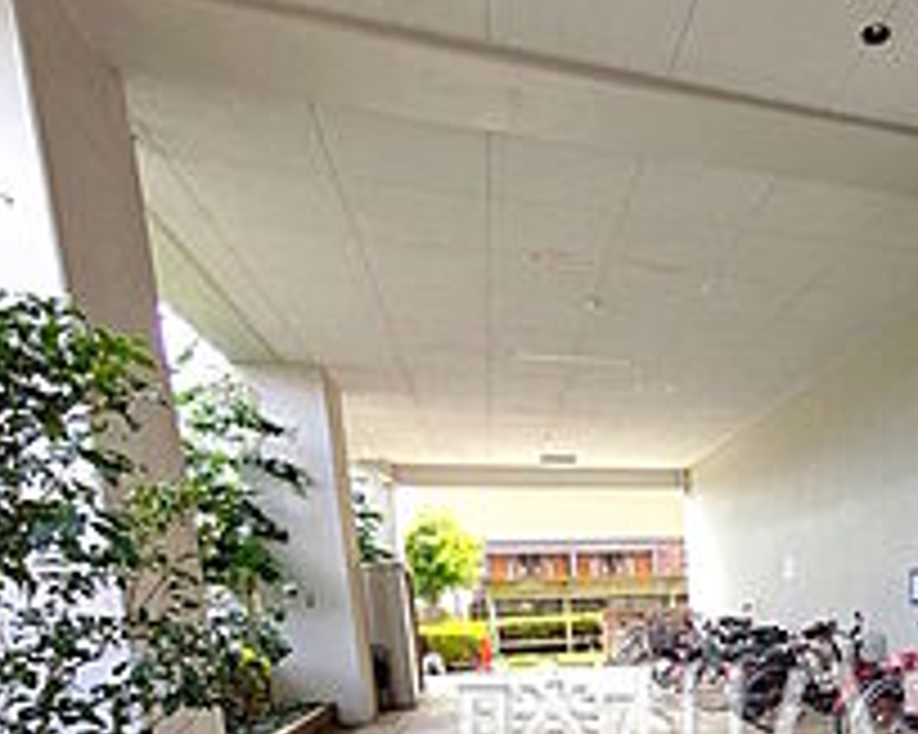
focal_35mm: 30
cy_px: 716
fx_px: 815
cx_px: 810
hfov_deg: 52.4
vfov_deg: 42.6
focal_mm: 1.83
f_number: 2.2
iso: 44
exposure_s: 1/204
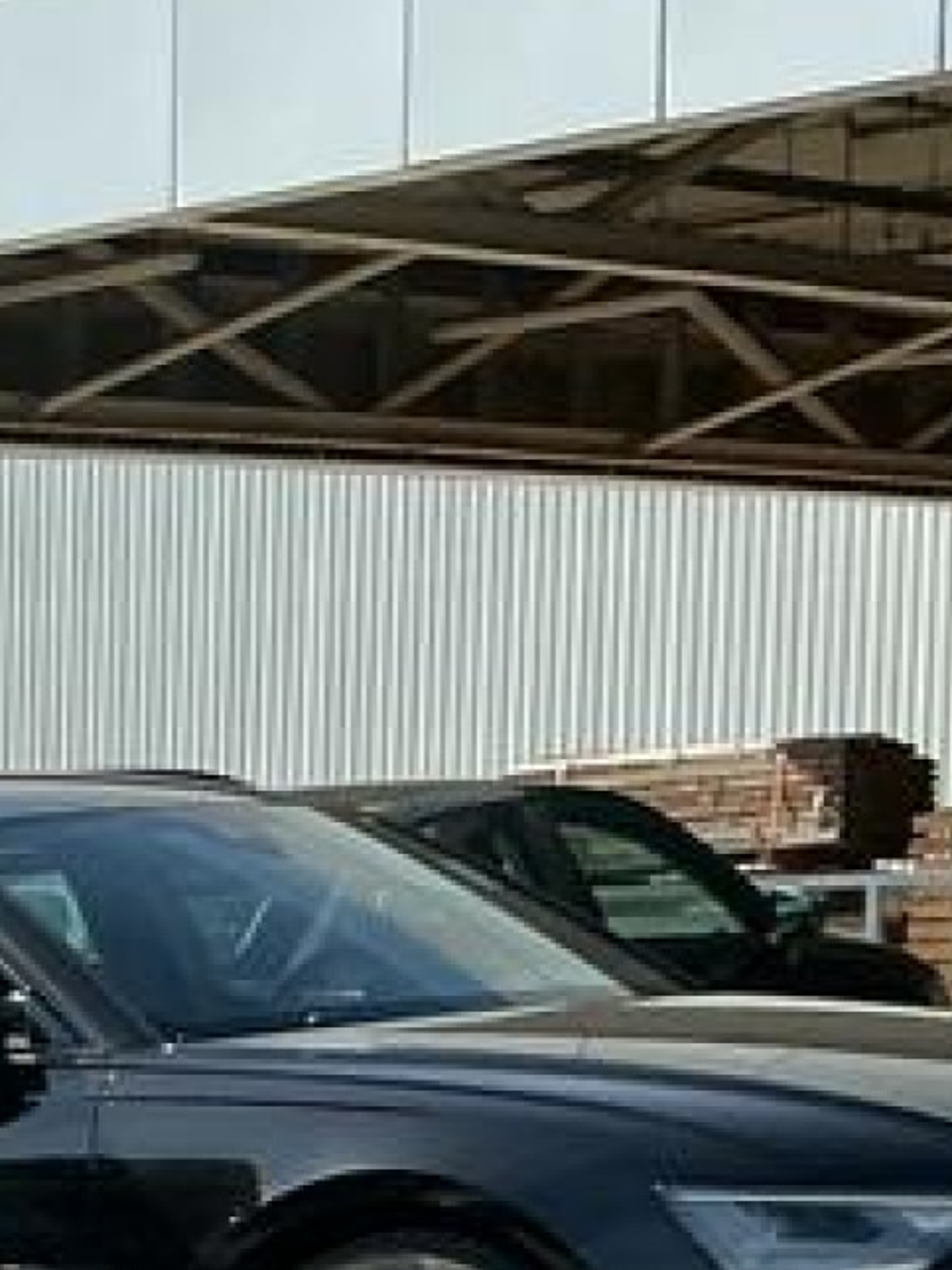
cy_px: 1864
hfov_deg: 10.7
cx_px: -1158
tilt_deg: -10.1
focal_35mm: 123
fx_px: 4510
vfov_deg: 14.9
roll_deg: +3.2
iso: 25
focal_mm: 3
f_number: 1.8
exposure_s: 1/1250
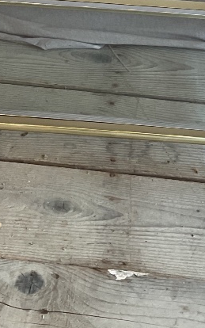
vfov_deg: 21.0
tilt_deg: -17.9
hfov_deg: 14.7
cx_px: 78
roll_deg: -1.6
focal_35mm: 89
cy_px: -108
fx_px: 795
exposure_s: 1/100
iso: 25
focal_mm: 3
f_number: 1.8
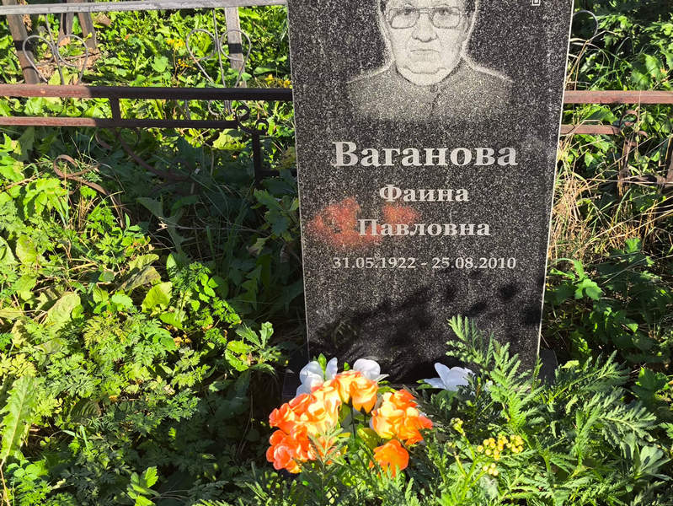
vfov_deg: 29.1
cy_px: 253
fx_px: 973
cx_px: 336
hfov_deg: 38.2
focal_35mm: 50
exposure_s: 1/791
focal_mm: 4.71
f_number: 1.7
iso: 50
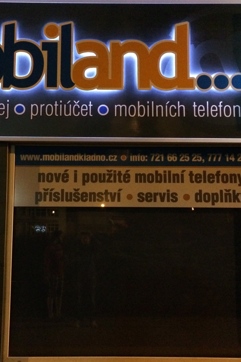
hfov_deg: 31.7
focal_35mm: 42
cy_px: 181
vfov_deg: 46.4
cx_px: 85
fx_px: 422
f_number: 2.2
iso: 1000
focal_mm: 4.12
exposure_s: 1/15
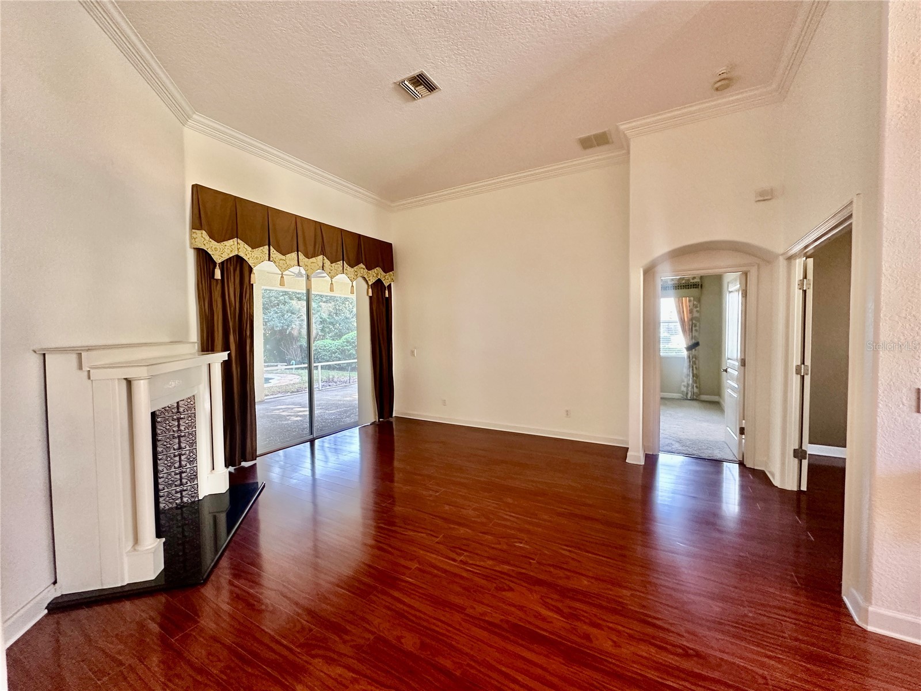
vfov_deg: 85.7
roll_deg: -0.1
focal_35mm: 14
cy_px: 346
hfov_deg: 102.1
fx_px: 372
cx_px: 460
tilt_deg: -1.9
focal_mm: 2.22
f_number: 2.2
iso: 400
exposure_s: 1/60
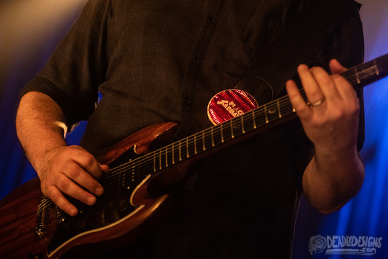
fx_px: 1124
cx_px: 175
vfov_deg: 13.1
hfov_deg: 19.6
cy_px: 117
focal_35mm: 104
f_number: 3.2
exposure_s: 1/125
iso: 3200
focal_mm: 95
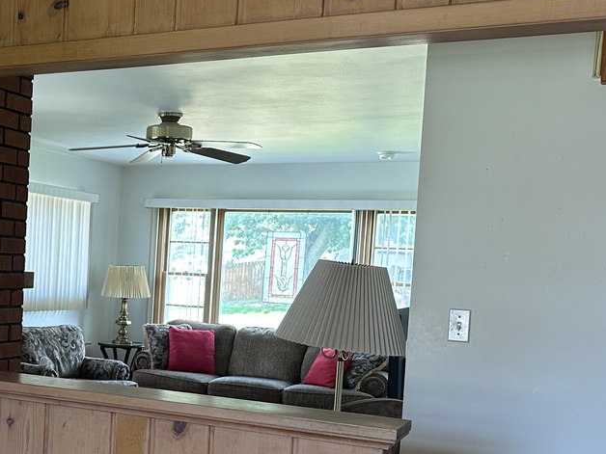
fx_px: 963
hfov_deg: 32.4
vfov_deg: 26.4
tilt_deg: -3.4
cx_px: 15
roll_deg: -2.6
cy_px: 312
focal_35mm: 55
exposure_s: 1/120
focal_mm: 6.86
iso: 125
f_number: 1.78
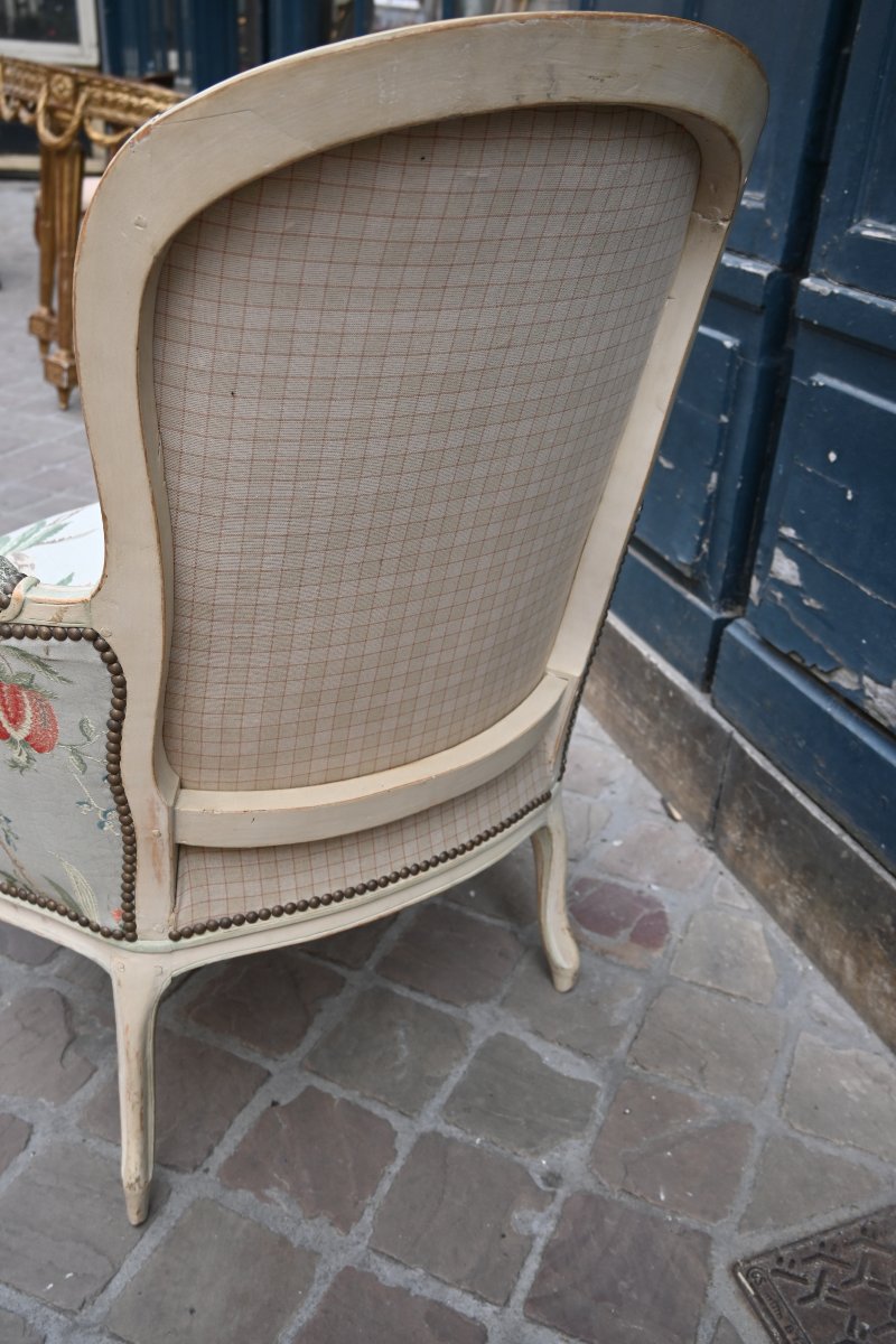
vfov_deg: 59.5
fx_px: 1176
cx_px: 448
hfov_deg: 41.7
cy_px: 672
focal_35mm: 32
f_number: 4
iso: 360
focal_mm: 21
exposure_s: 1/250
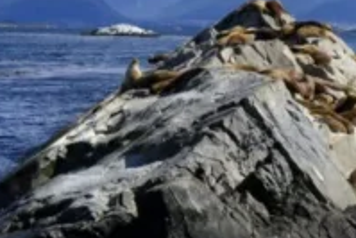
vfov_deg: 7.9
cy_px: 144
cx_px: 605
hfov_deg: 11.1
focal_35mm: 174
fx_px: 1722
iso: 800
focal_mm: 45
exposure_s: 1/640
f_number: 14
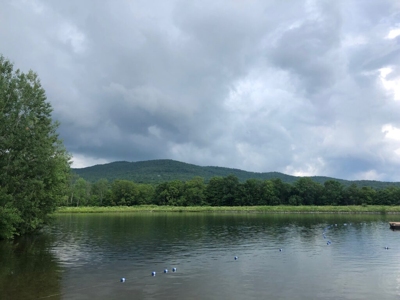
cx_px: 200
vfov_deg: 49.7
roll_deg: +0.3
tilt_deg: +9.5
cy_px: 150
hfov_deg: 63.4
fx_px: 324
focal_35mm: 28
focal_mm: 3.99
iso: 20
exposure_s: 1/1333
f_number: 1.8
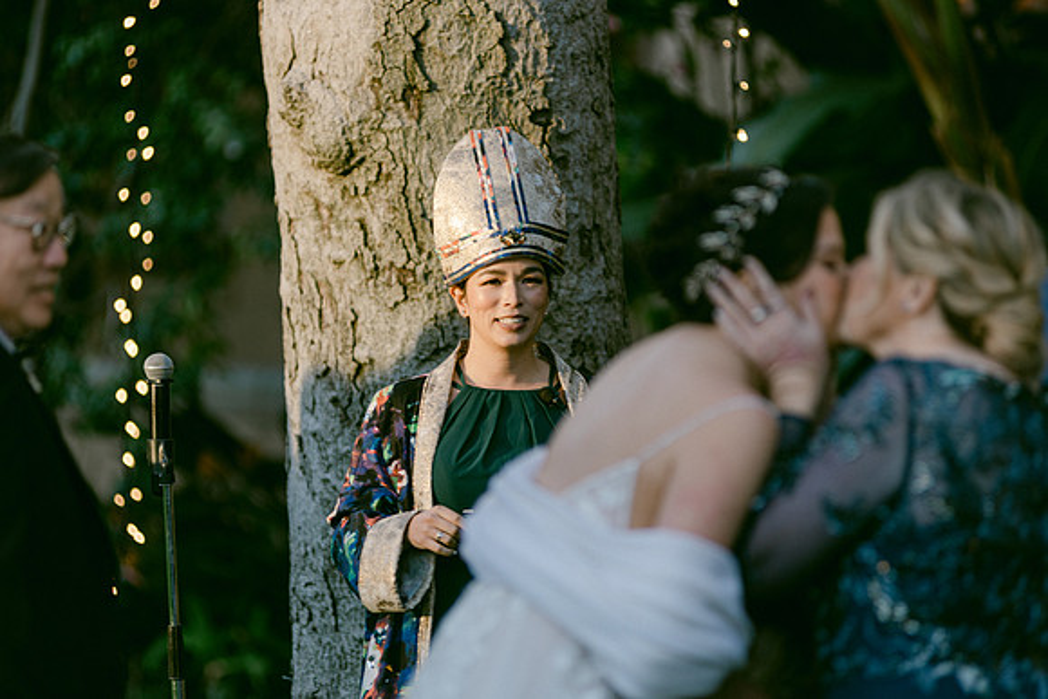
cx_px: 509
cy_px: 349
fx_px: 6244
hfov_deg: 9.6
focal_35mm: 214
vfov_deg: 6.4
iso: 125
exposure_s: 1/125
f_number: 2.8
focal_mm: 200
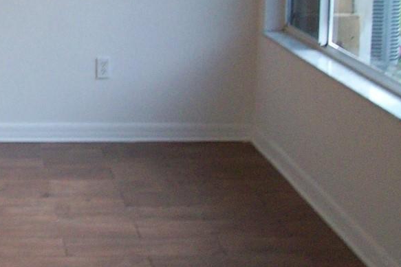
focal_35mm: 97
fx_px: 1081
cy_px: -56
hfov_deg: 20.3
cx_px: -8
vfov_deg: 13.7
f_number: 2.8
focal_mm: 5.7
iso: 160
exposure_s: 1/68.5
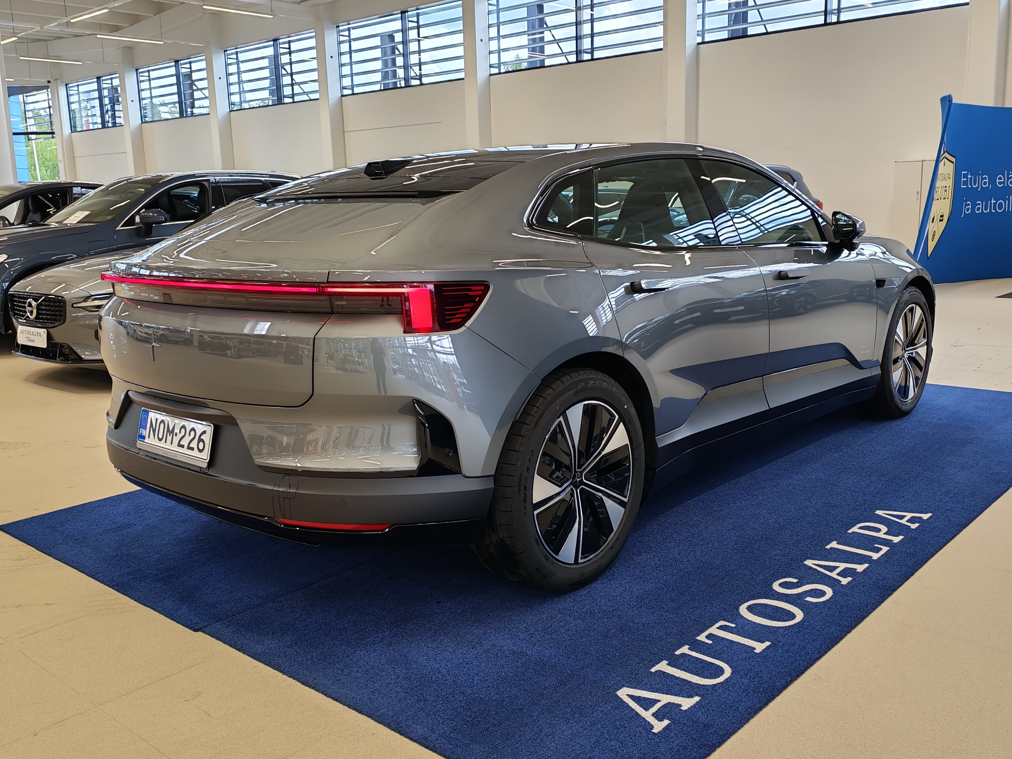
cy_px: 380
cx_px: 506
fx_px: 965
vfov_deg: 42.9
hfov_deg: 55.4
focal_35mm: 33
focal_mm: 6.12
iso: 112
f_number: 1.9
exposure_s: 1/100
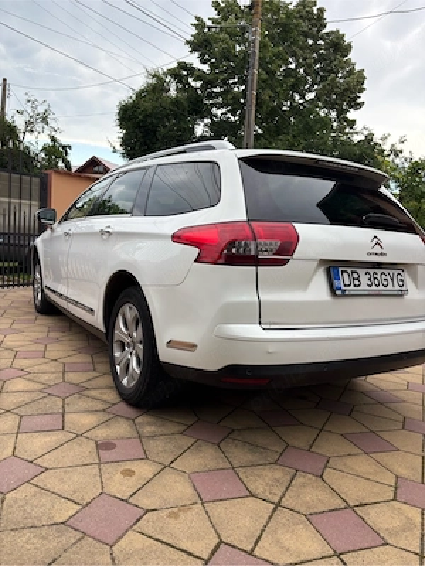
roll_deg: -4.5
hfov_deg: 53.1
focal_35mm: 26
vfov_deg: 67.3
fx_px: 426
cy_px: 283
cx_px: 212
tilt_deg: -6.1
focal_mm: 5.96
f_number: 1.6
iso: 64
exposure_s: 1/407
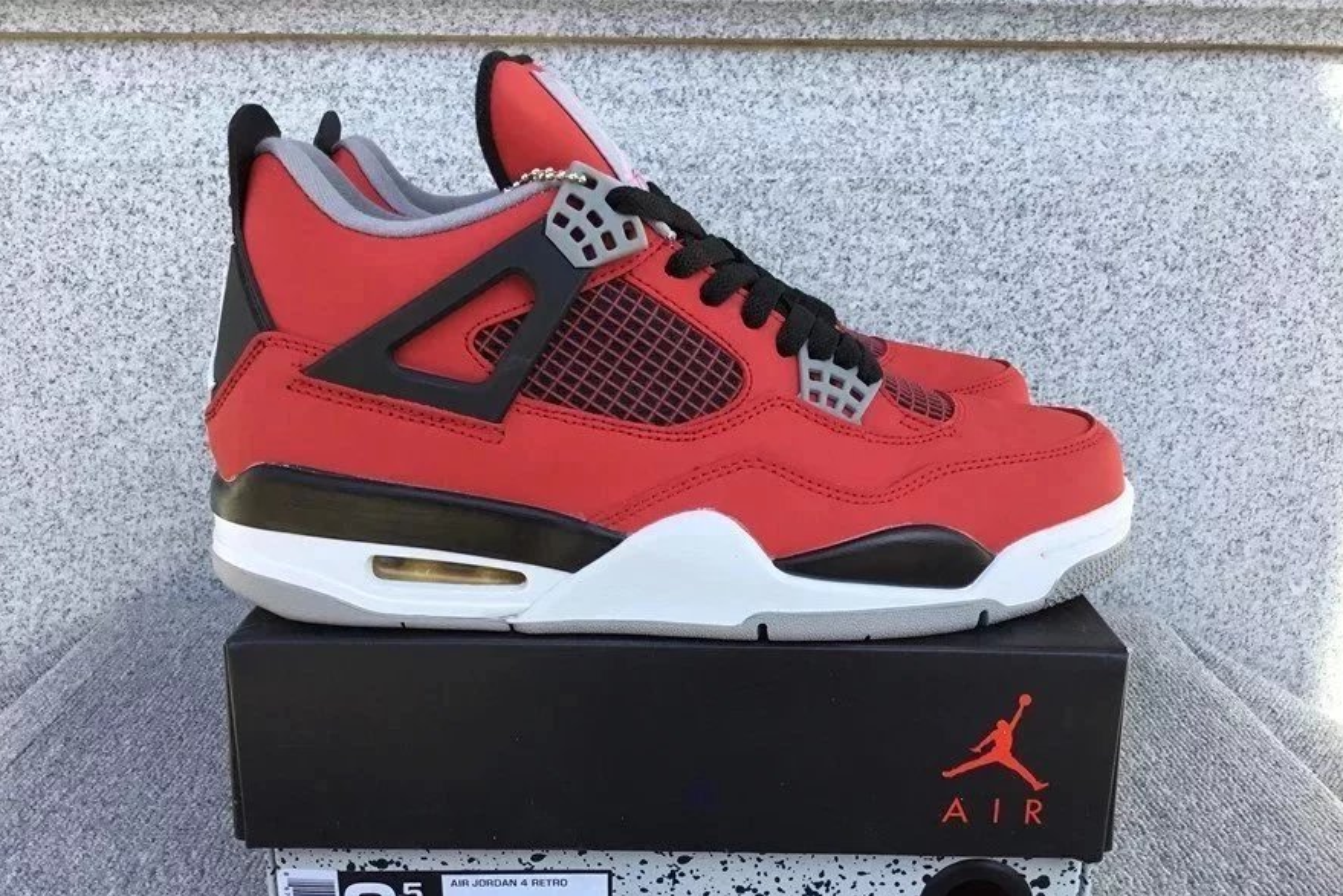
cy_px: 513
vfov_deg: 39.9
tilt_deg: -16.8
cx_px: 660
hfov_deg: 57.2
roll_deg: -0.1
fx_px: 1231
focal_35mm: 33
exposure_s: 1/240
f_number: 2.4
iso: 25
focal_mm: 3.3
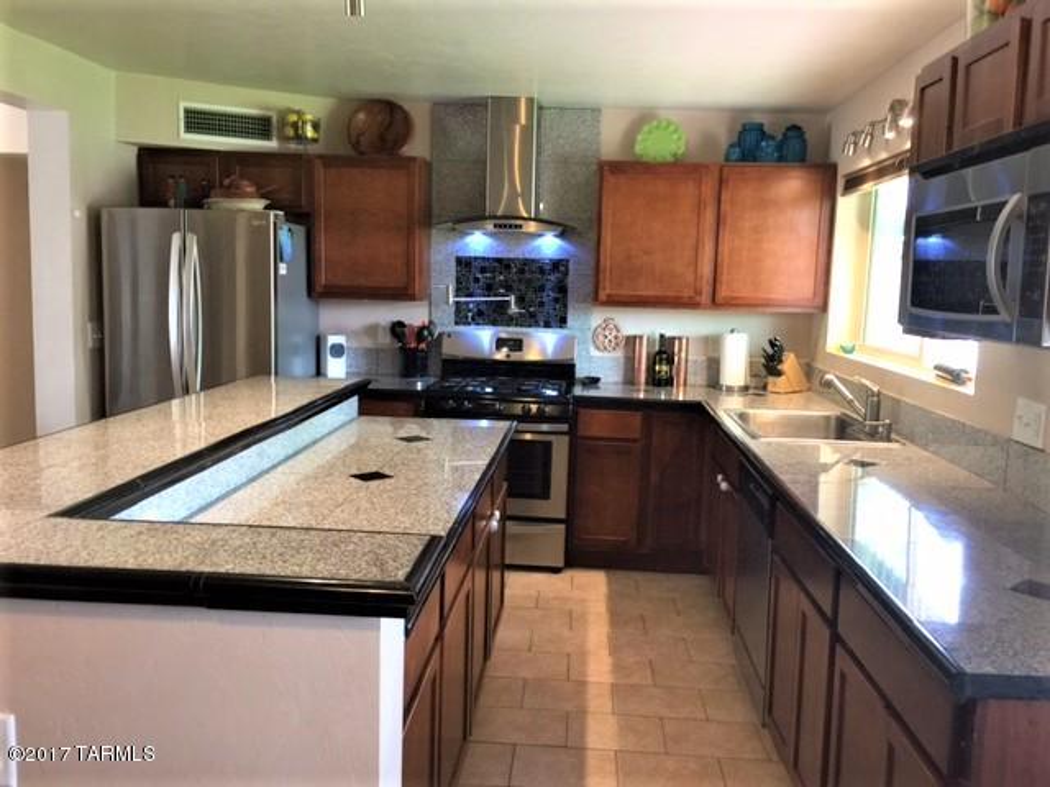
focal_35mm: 29
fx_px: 880
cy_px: 394
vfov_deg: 48.2
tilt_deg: -7.2
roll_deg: -2.6
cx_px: 525
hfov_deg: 61.7
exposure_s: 1/15
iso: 50
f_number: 2.2
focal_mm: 4.15
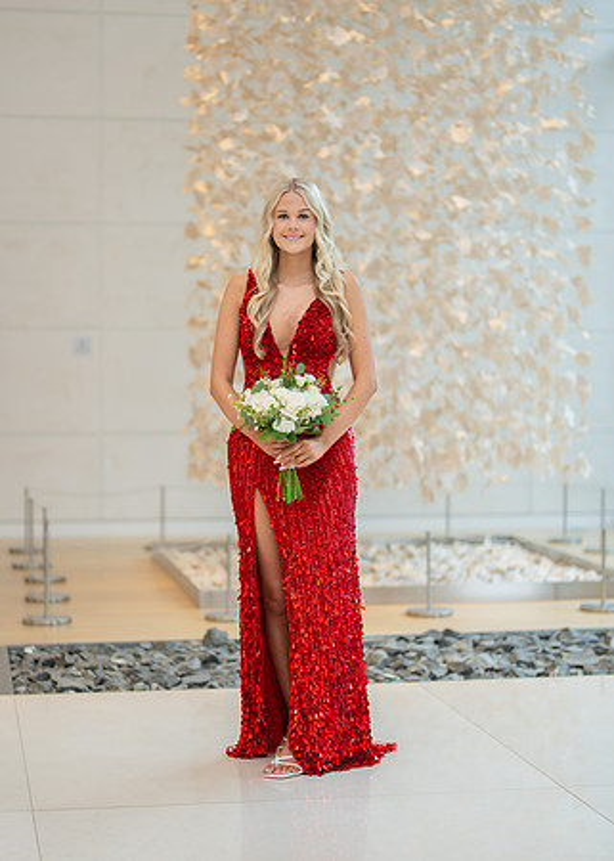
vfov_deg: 26.2
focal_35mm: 76
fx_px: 1852
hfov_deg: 18.8
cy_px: 442
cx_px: 291
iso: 100
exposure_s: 1/400
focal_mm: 50
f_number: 1.2
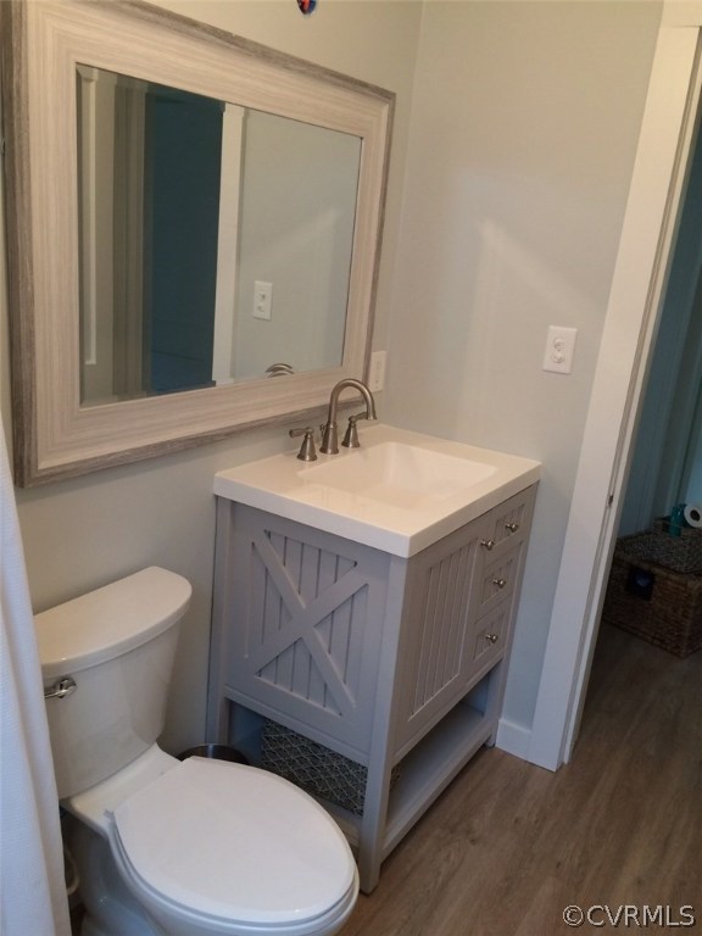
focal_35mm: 29
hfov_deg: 48.2
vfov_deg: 61.7
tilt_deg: -18.5
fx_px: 784
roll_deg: -3.8
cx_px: 351
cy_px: 468
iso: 80
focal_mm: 4.15
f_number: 2.2
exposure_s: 1/30
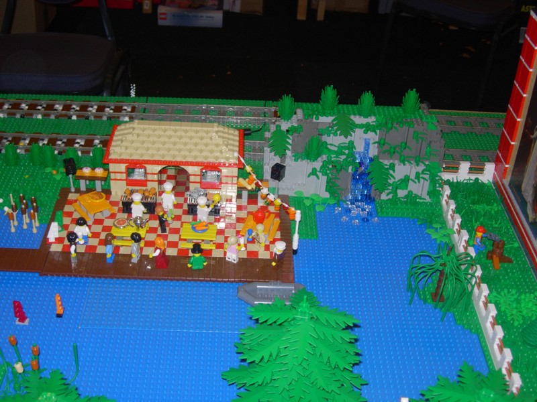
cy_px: 201
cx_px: 268
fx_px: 791
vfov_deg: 28.6
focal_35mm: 51
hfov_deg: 37.5
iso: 79
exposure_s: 1/64
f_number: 3.2
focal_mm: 10.6
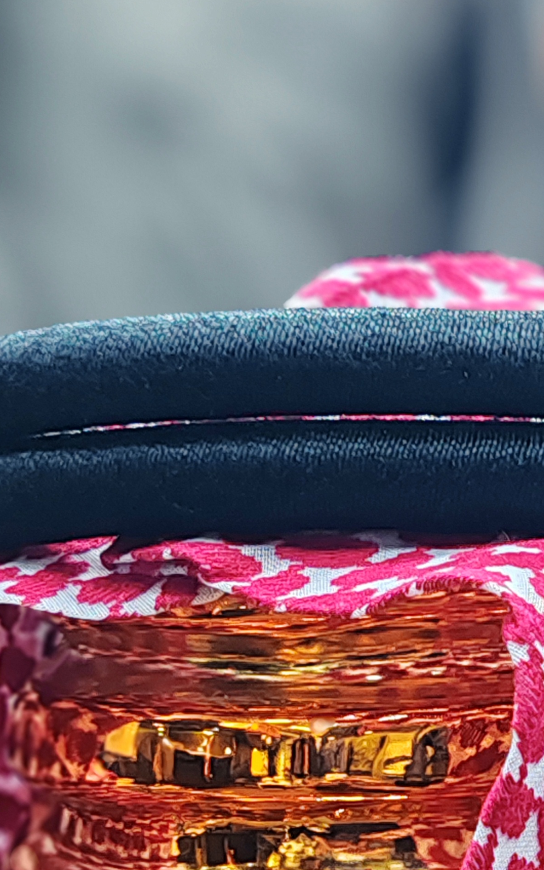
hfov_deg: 10.6
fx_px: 2917
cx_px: 521
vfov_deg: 16.7
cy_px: 797
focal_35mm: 123
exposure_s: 1/100
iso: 400
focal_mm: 6.12
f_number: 0.95
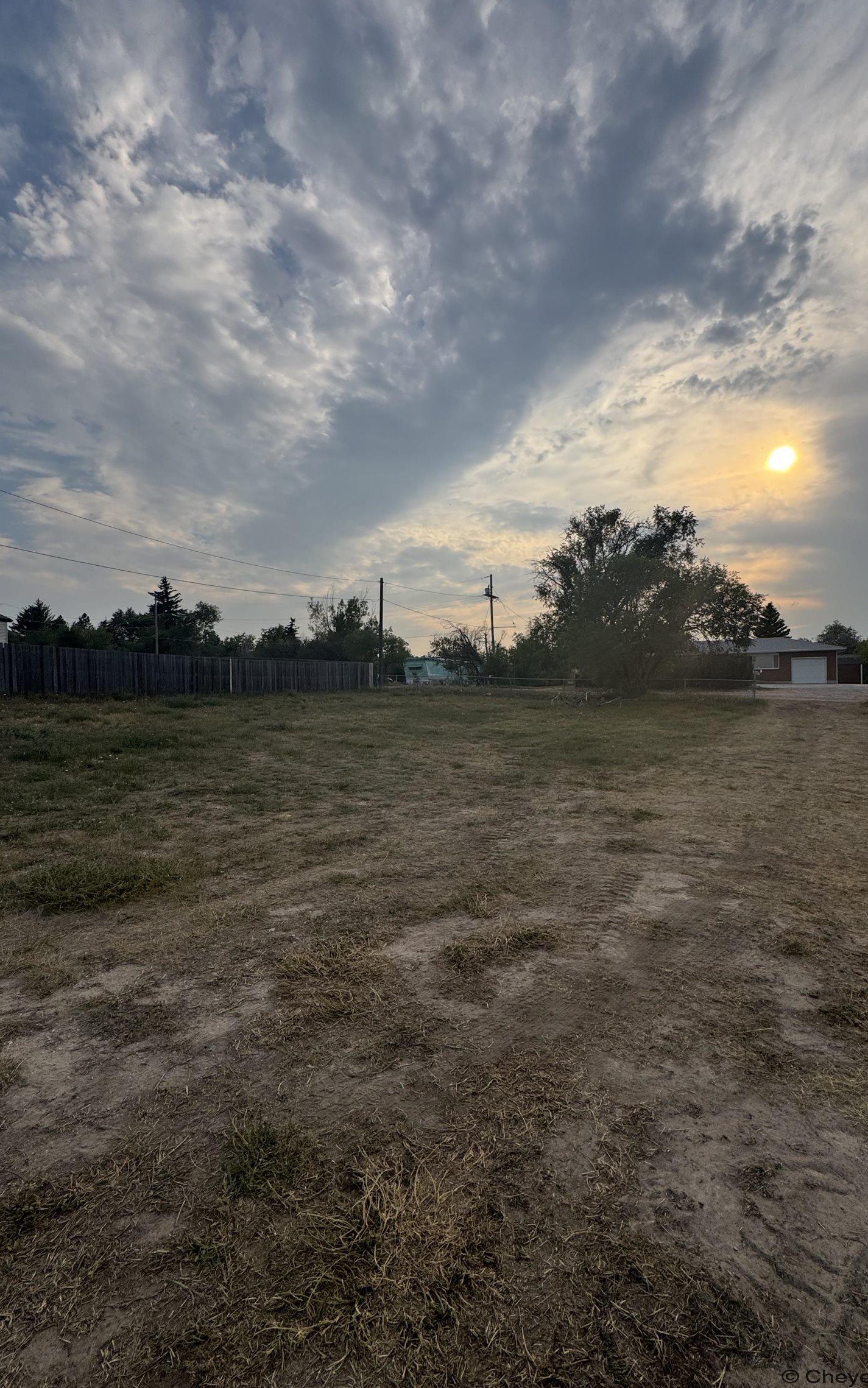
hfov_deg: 74.7
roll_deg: +0.9
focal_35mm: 15
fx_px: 568
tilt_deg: -0.5
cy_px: 696
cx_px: 458
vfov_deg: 101.5
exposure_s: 1/1567
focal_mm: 2.22
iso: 50
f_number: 2.2
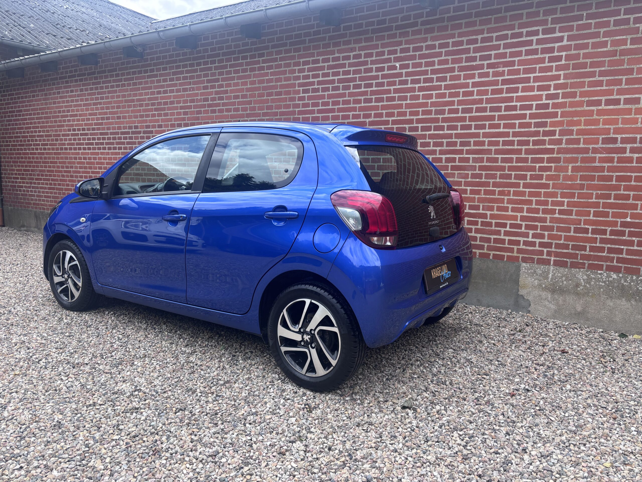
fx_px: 482
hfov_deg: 67.3
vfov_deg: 53.1
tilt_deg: -8.7
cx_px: 321
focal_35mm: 26
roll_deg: -1.0
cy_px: 241
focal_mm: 5.96
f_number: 1.6
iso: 50
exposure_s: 1/872
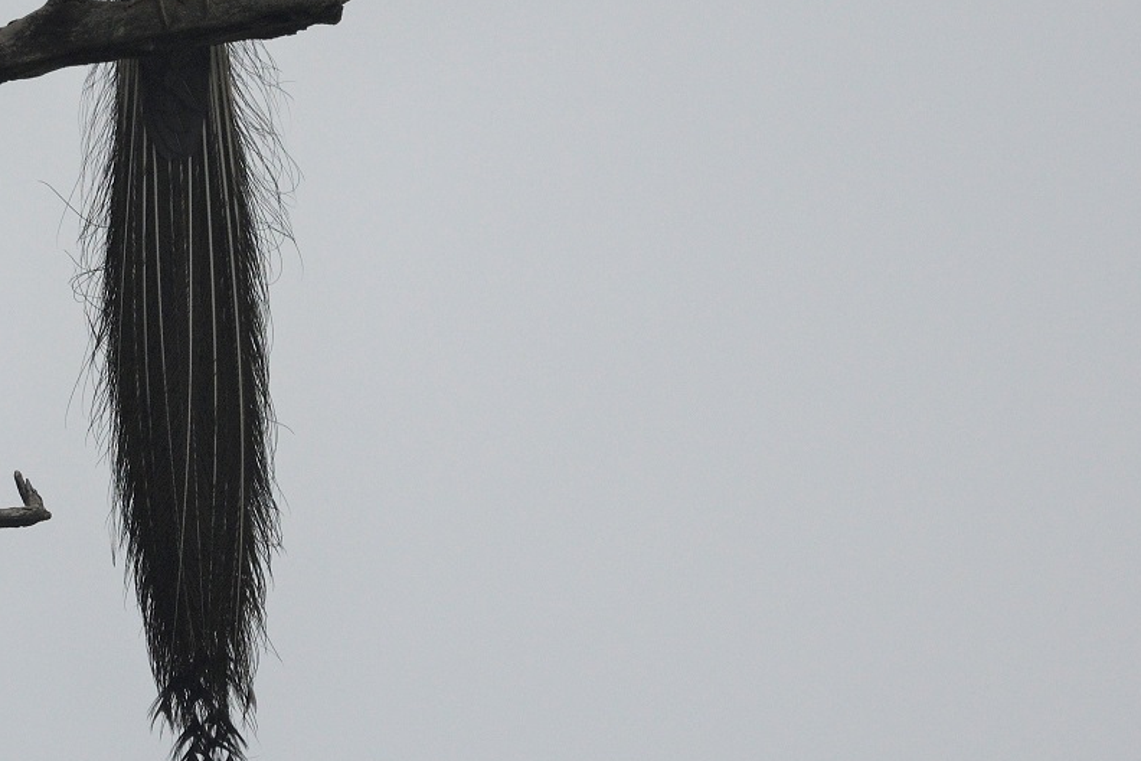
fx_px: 50422
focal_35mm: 1591
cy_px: 137
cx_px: 154
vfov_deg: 0.9
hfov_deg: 1.3
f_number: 5.6
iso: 560
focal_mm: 420
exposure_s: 1/1600
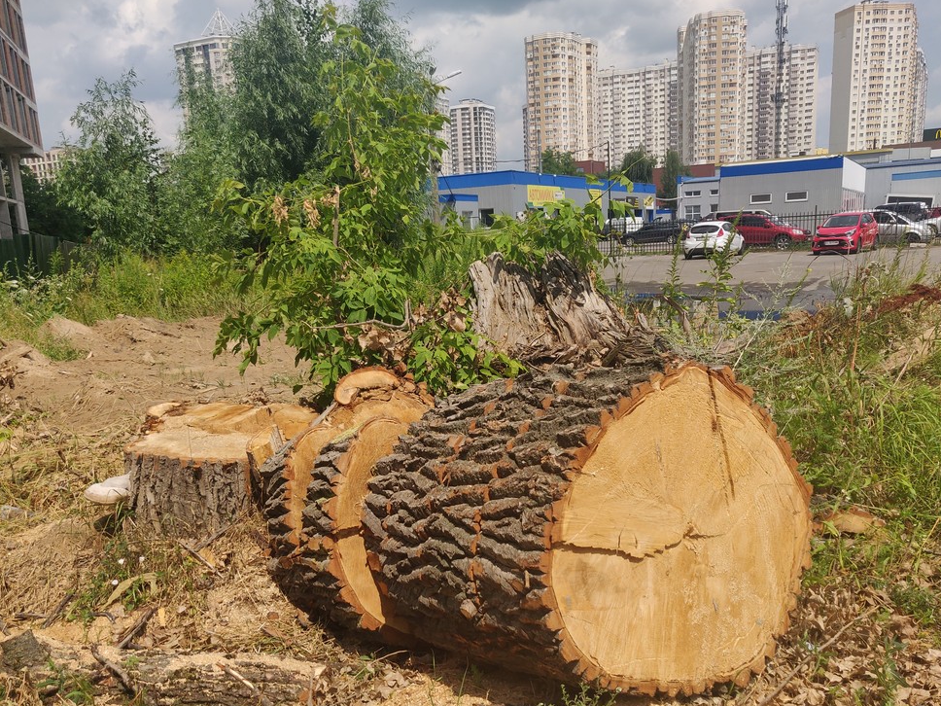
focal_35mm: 31
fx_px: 843
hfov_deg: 58.3
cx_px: 458
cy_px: 434
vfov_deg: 45.1
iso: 100
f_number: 1.7
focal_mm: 4.25
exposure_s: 1/2107
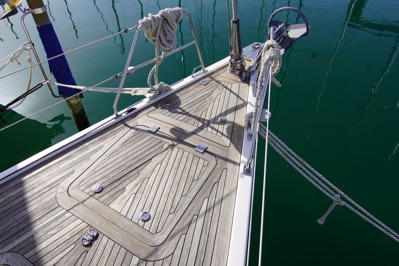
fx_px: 266
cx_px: 200
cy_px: 133
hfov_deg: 73.7
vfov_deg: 53.1
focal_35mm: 24
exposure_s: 1/200
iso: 100
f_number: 10
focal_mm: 16
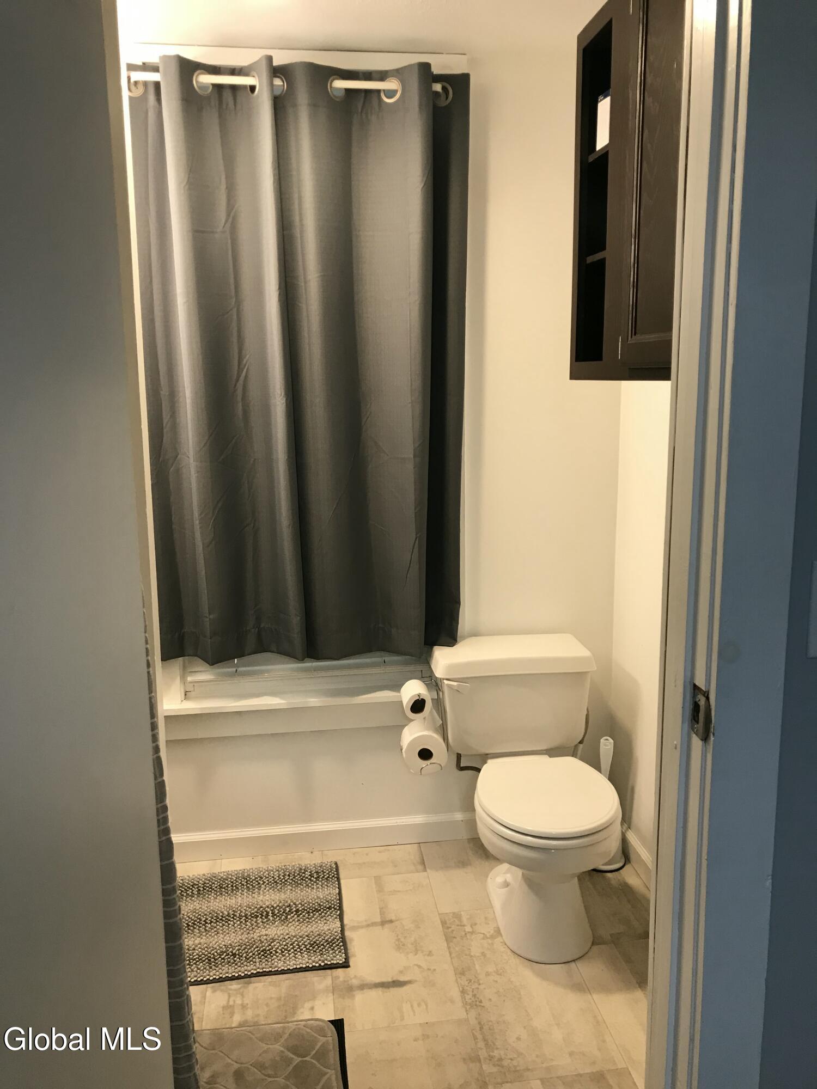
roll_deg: +0.7
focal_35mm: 28
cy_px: 544
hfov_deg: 49.7
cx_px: 408
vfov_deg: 63.4
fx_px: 881
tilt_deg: -8.1
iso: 40
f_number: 1.8
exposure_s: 1/24
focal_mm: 3.99
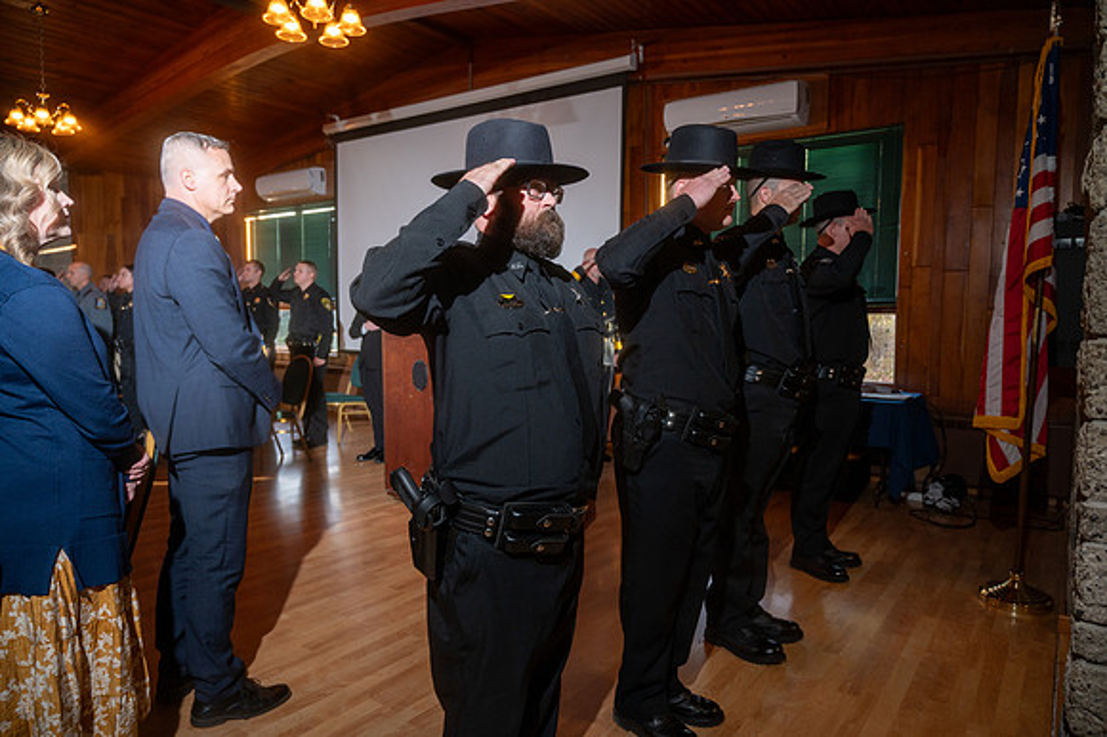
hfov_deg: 73.8
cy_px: 368
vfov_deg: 53.1
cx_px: 554
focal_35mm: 24
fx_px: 738
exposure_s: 1/200
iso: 500
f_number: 4
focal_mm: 24
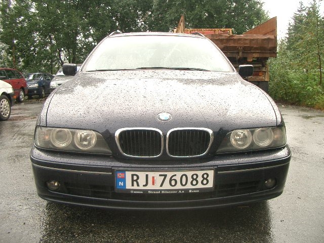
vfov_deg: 40.7
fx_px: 328
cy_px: 122
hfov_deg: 52.6
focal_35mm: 35
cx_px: 162
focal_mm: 5.8
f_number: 2.6
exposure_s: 1/80
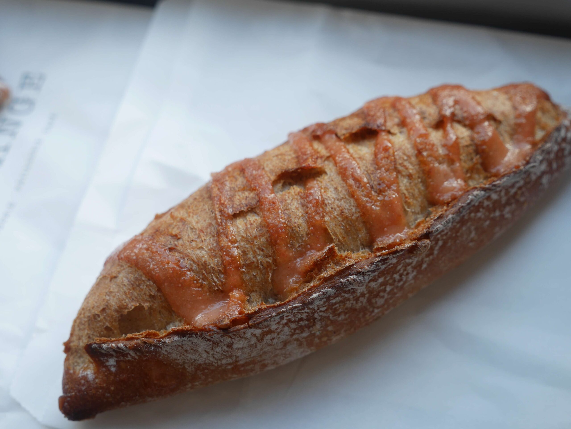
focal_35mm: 46
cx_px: 286
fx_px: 759
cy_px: 214
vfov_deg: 31.5
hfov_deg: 41.2
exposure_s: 1/100
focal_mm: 23
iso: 200
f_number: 3.2
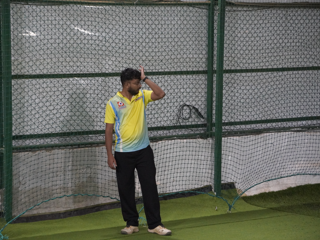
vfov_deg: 10.0
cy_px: 119
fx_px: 1373
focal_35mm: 149
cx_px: 142
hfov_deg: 13.3
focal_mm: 91
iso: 6400
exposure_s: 1/200
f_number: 5.6
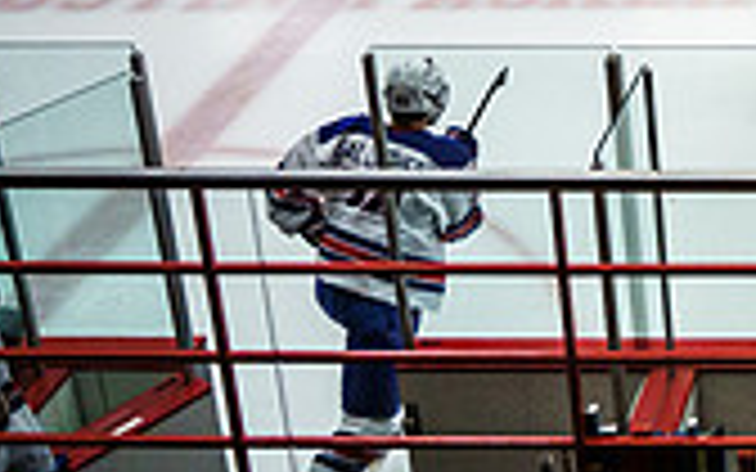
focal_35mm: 86
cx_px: 1112
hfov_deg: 20.8
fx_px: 1772
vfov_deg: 14.0
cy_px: -275
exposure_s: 1/2000
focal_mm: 24
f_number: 2.8
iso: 6400
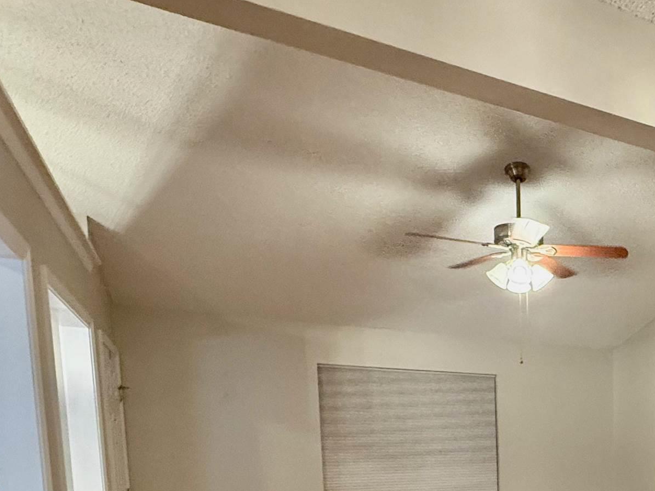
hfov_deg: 43.6
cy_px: 516
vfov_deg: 35.1
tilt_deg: -5.2
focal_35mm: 36
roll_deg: +0.6
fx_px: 681
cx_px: 662
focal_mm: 2.22
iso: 500
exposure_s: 1/60
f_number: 2.2
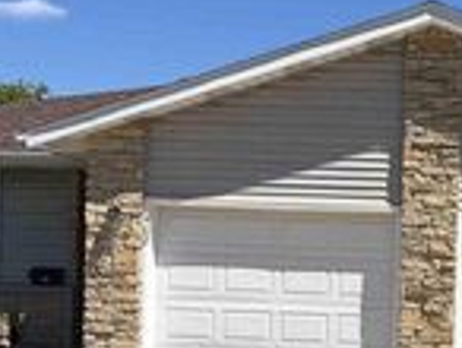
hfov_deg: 21.4
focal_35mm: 89
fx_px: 1190
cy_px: 299
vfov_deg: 16.5
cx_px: 434
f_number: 1.6
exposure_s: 1/7813
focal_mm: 5.96
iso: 64
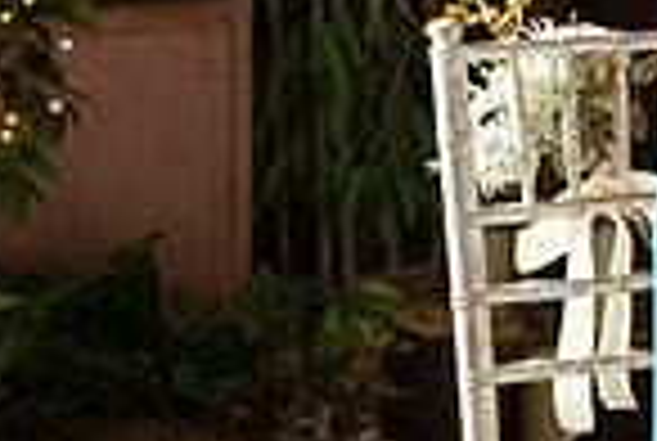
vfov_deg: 6.6
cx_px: 1269
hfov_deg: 9.4
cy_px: -259
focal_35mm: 206
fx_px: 3767
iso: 800
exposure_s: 1/160
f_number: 3.5
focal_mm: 52
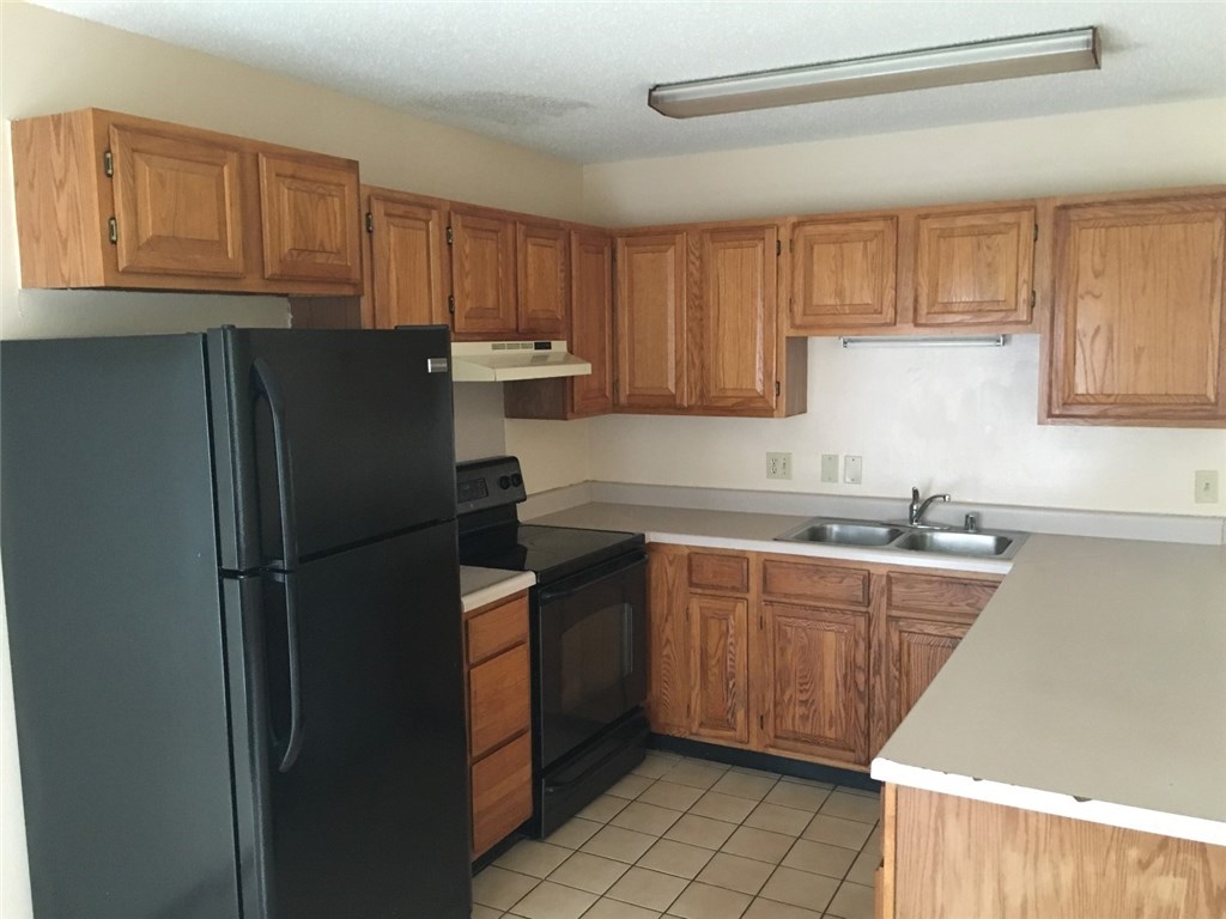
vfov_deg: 48.2
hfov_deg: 61.7
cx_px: 613
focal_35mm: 29
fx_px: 1027
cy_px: 460
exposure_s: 1/30
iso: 200
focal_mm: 4.15
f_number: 2.2
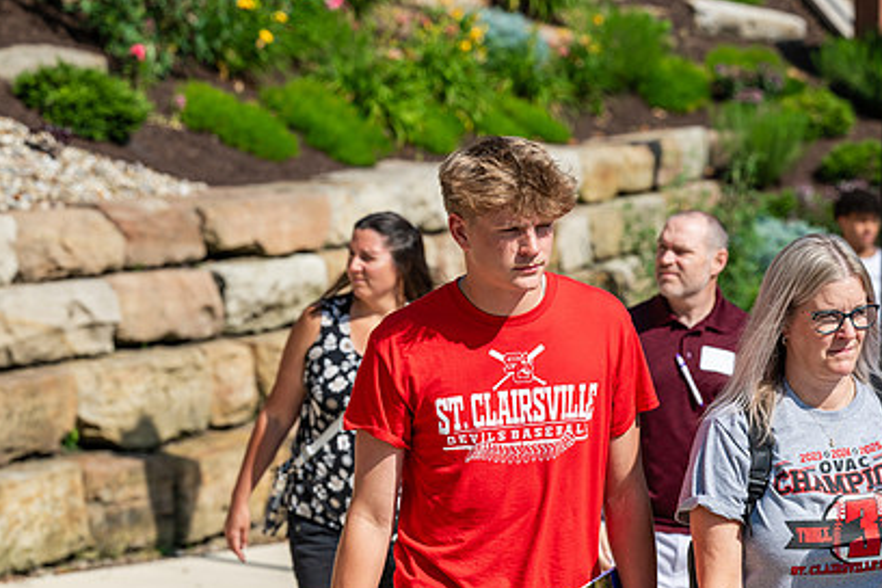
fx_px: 3552
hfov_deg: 14.1
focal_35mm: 145
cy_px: 362
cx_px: 532
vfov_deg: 9.5
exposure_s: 1/800
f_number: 4.5
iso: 80
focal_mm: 102
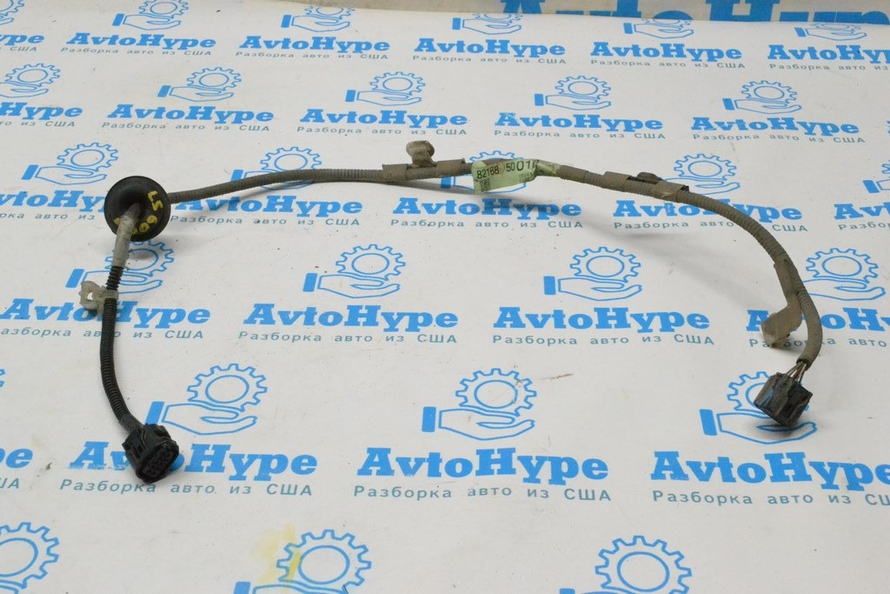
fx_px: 1187
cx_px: 445
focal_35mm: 48
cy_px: 297
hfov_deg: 41.1
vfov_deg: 28.1
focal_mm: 32
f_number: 13
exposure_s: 1/160
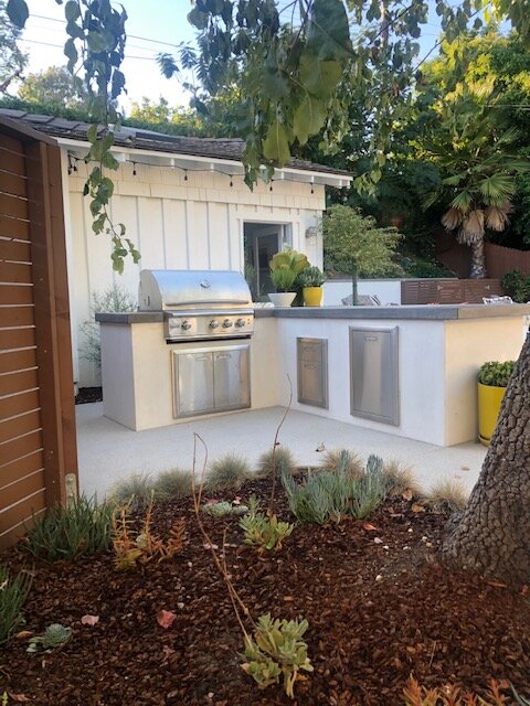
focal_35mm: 28
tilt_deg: -4.9
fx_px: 572
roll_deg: +0.8
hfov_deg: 49.7
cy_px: 353
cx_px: 265
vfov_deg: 63.4
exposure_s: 1/120
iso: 32
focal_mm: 3.99
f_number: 1.8
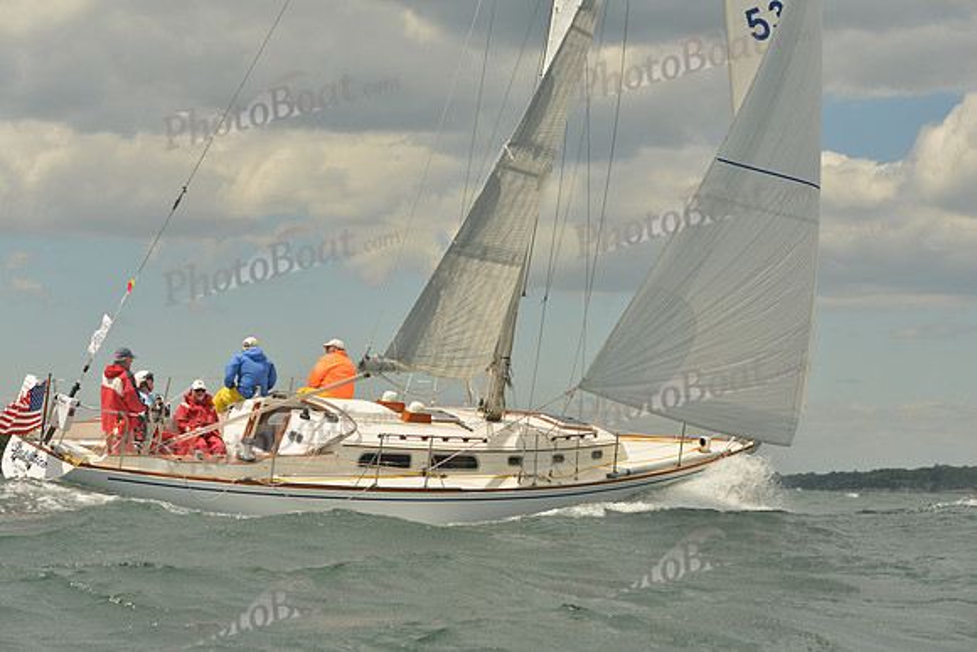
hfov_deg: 22.6
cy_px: 326
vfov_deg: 15.2
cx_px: 488
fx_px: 2443
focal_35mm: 90
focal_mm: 90
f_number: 6.3
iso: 400
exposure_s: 1/800
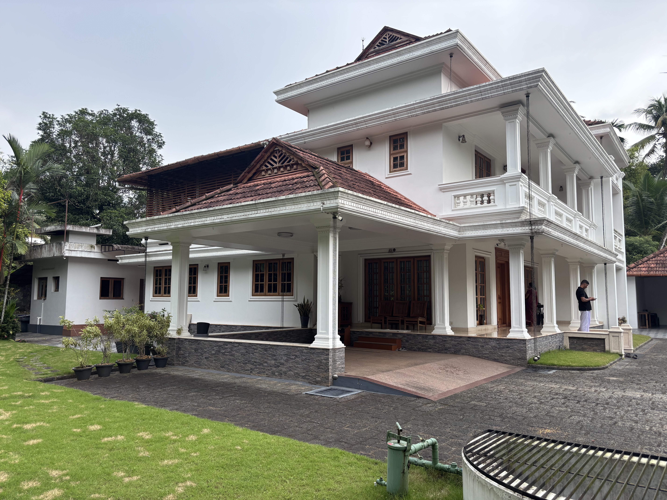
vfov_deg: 53.1
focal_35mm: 26
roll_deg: -0.2
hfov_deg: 67.3
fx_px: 501
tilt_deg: +5.3
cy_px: 250
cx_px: 334
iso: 50
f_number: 1.6
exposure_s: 1/301
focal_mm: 5.96
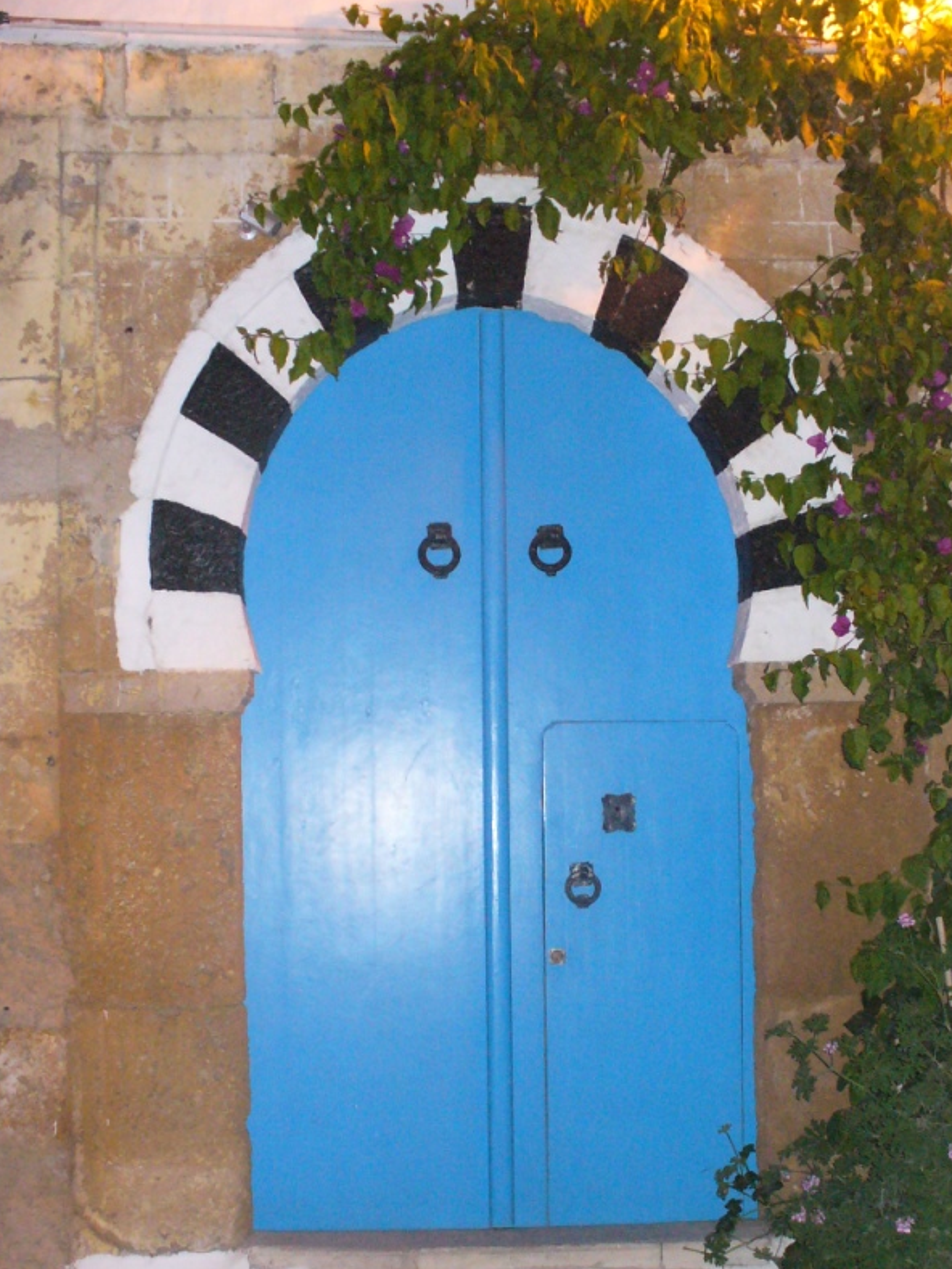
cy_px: 745
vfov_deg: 39.5
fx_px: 1760
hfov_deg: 30.2
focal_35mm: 48
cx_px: 569
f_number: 2.8
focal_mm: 6.1
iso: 400
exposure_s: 1/30
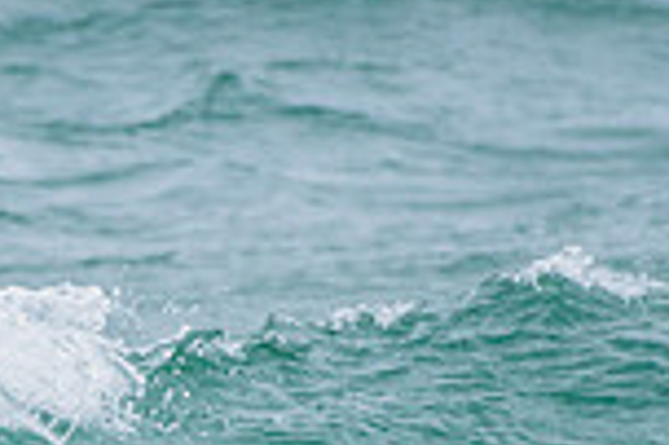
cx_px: -276
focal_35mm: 2338
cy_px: 529
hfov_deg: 0.9
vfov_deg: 0.6
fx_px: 43401
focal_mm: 500
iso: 1100
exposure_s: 1/2000
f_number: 5.6
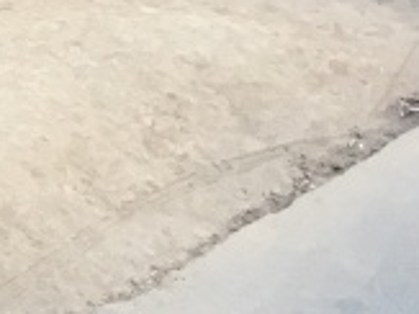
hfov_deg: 9.0
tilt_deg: -29.2
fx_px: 2201
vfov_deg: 8.1
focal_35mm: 182
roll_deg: +6.5
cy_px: 26
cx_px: -794
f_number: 2.2
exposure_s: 1/30
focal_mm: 4.15
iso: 32
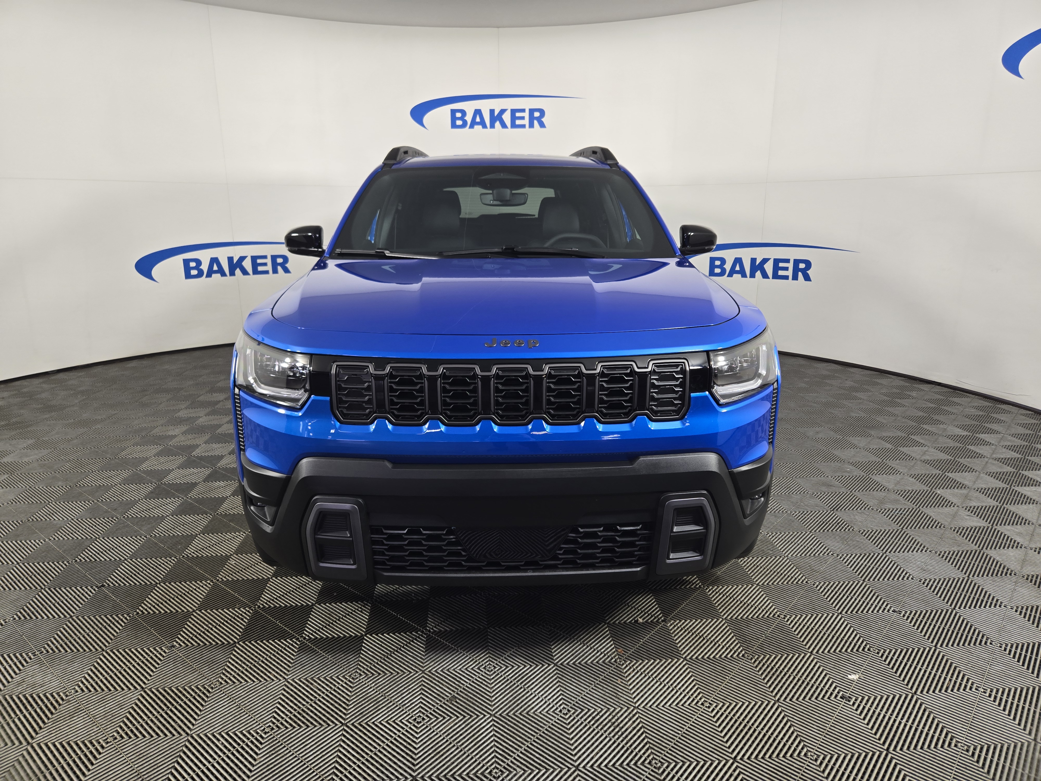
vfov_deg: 58.9
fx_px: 692
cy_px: 390
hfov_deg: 73.9
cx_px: 520
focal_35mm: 23
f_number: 1.8
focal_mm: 5.4
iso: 80
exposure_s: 1/120
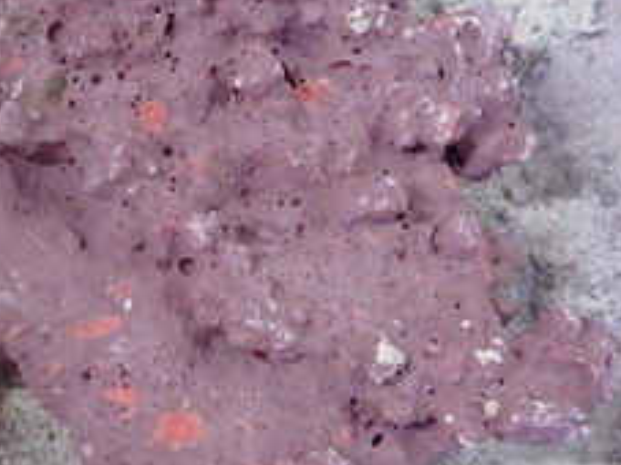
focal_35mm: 66
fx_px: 1183
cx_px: 33
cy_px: 257
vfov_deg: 22.2
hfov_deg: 28.0
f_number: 2
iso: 200
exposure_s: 1/40
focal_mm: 4.5
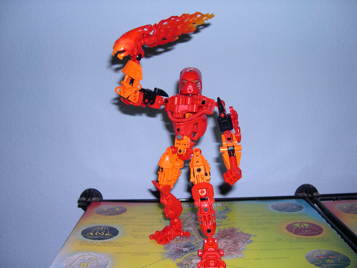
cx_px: 178
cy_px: 134
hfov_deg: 49.0
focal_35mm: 38
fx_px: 392
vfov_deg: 37.7
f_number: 2.8
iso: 100
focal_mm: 8
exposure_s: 1/60
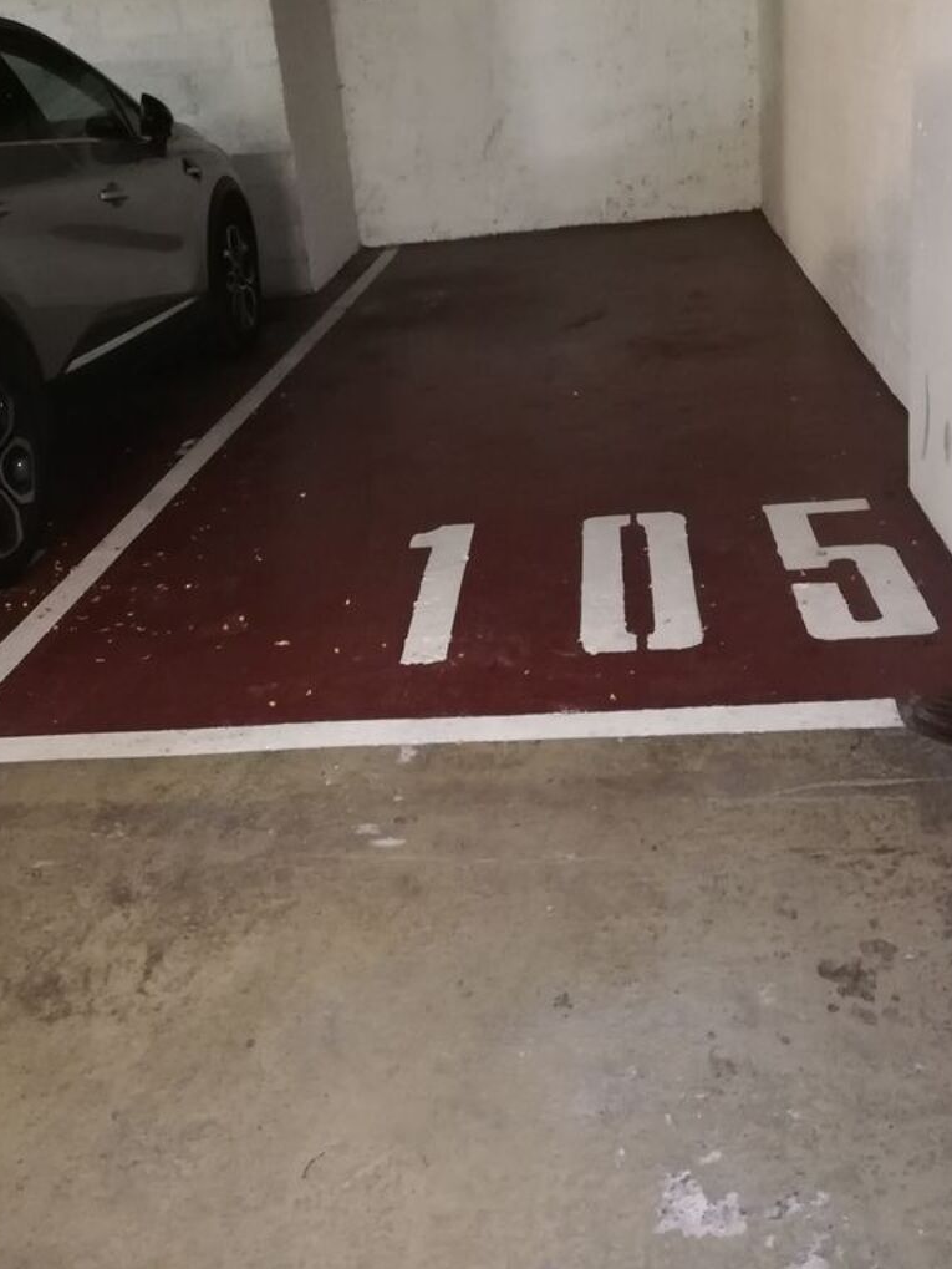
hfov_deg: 41.8
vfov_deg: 53.1
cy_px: 448
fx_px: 1246
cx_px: 490
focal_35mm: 34
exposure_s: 1/16.7
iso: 1600
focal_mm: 3.81
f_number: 2.2
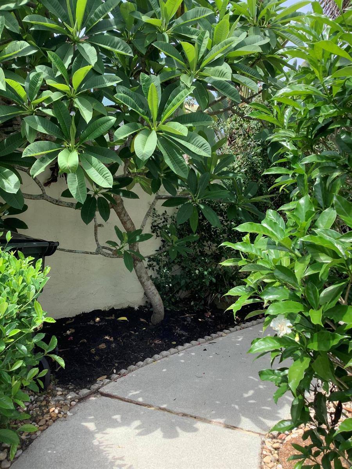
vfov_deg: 58.4
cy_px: 234
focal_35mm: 31
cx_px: 176
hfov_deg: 45.4
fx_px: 420
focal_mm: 3.3
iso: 25
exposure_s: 1/375
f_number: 2.4
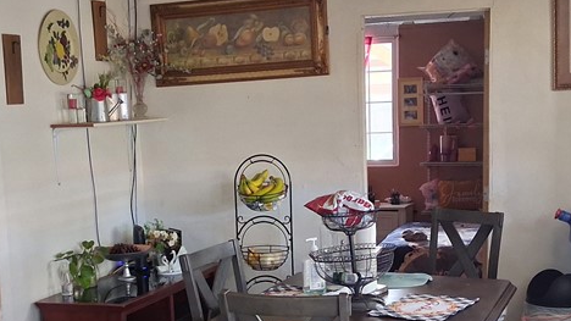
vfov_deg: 19.3
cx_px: 284
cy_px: 239
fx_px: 939
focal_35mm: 62
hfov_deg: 33.8
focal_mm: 3.98
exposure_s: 1/50
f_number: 1.8
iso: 500
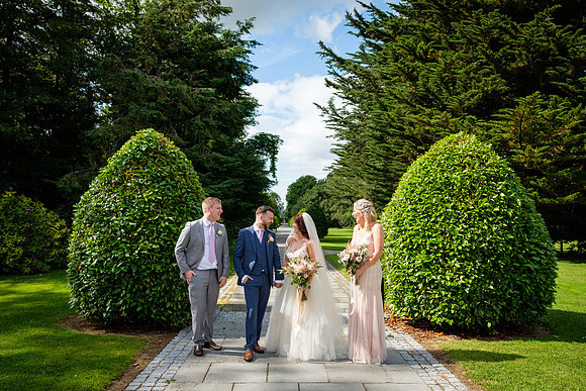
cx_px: 293
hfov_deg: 68.9
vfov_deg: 49.1
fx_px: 427
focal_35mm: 26
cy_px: 214
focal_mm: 16
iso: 200
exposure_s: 1/1000
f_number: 3.2
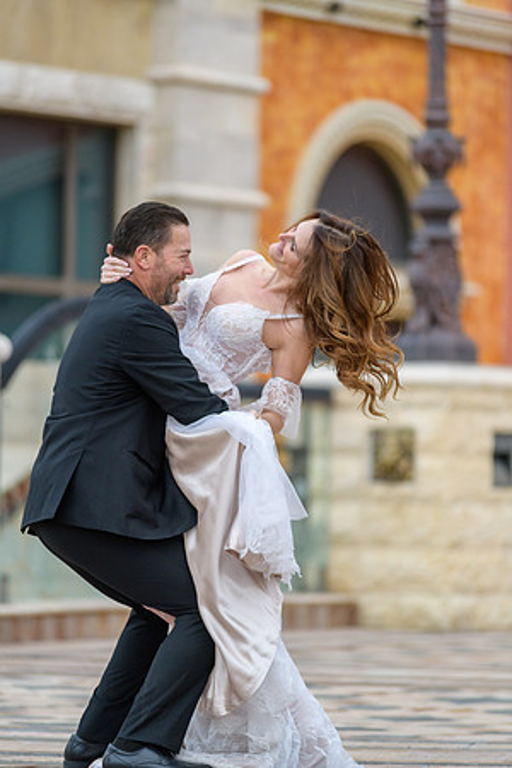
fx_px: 4266
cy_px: 384
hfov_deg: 6.9
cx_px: 256
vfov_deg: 10.3
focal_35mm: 200
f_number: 2.8
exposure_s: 1/3200
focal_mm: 200
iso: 400
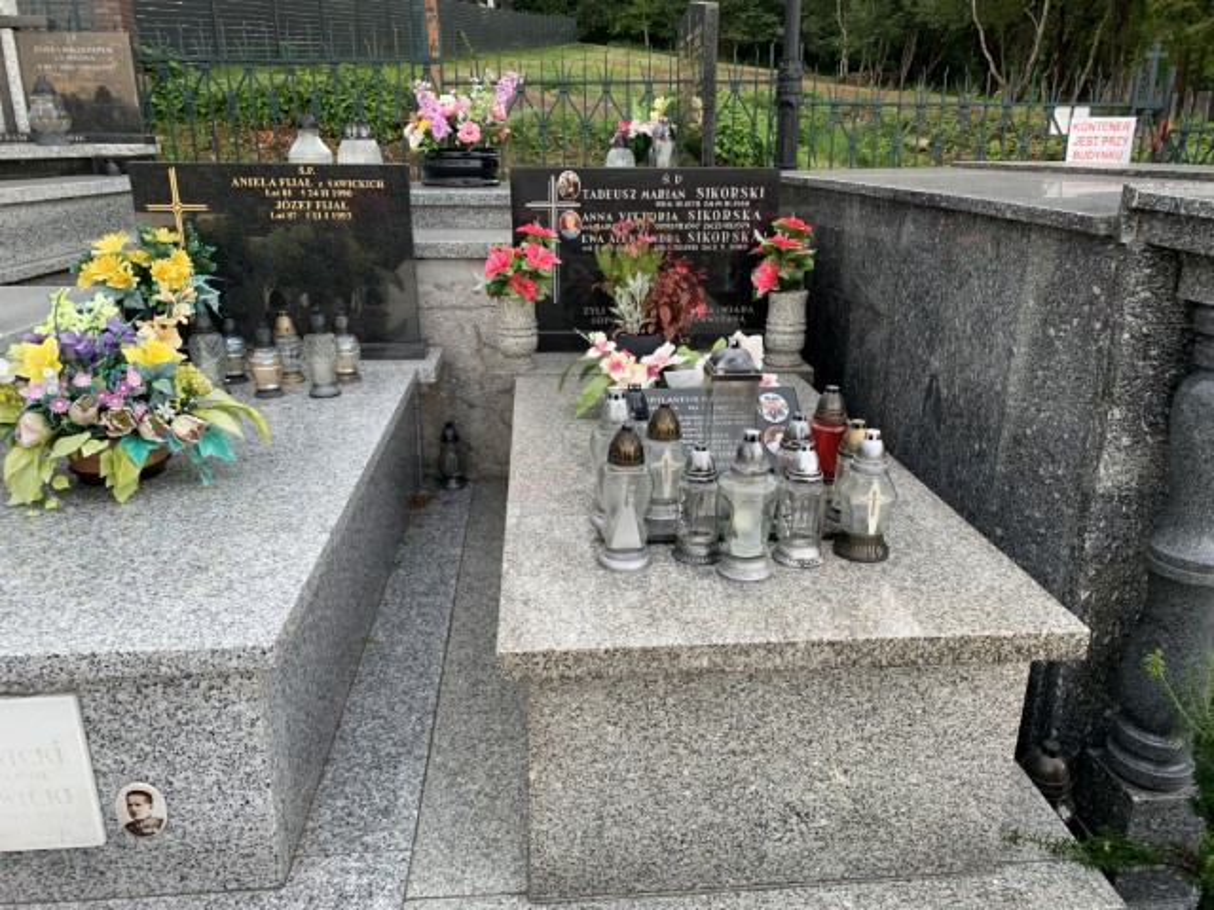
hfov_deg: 67.3
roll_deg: +1.2
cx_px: 607
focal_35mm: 26
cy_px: 455
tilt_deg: -14.7
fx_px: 912
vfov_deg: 53.1
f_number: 1.8
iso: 25
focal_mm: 4.25
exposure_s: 1/122
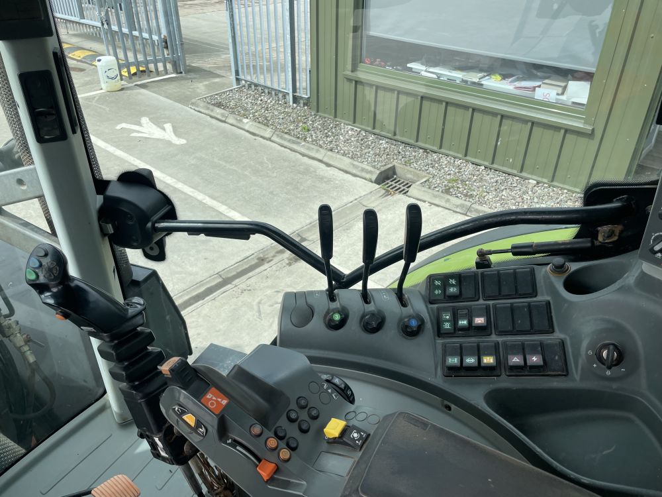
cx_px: 331
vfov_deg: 53.1
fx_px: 497
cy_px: 248
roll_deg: -0.4
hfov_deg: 67.3
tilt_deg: -32.4
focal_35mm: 26
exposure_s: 1/1289
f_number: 1.6
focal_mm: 4.2
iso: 32
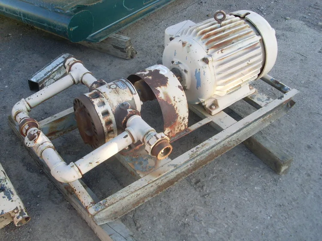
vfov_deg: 37.7
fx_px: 354
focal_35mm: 38
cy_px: 120
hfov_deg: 49.0
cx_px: 161
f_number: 3
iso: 80
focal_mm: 6.3
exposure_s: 1/180
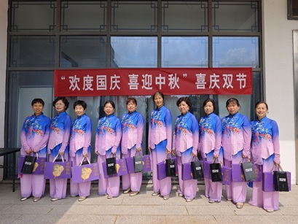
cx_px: 149
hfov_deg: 73.9
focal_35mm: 23
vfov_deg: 58.9
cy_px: 112
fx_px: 198
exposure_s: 1/1967
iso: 50
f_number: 1.6
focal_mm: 6.55
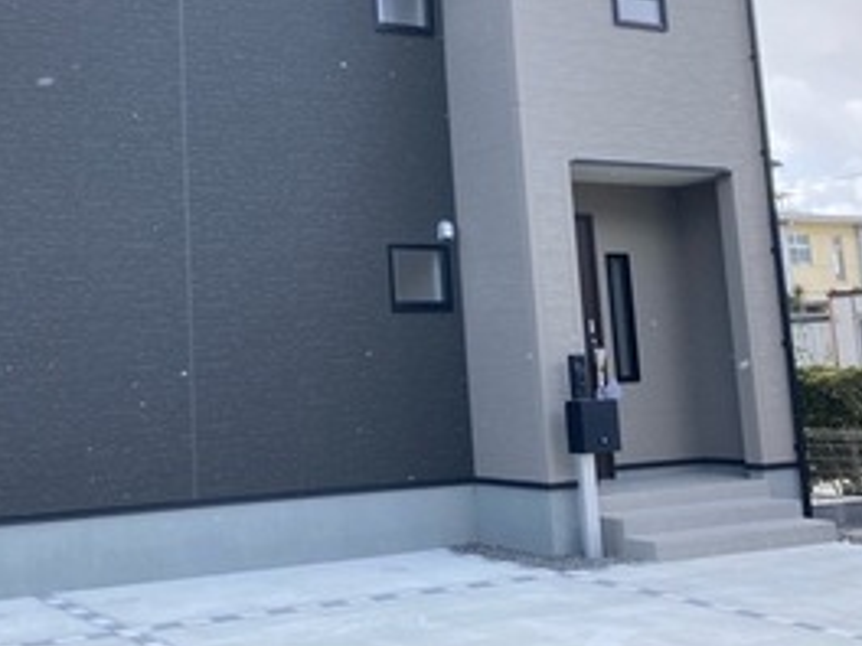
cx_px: 219
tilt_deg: +10.3
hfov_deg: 36.6
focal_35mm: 51
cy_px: 153
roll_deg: +0.3
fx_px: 1270
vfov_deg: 28.1
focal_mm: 3.99
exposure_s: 1/490
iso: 20
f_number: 1.8
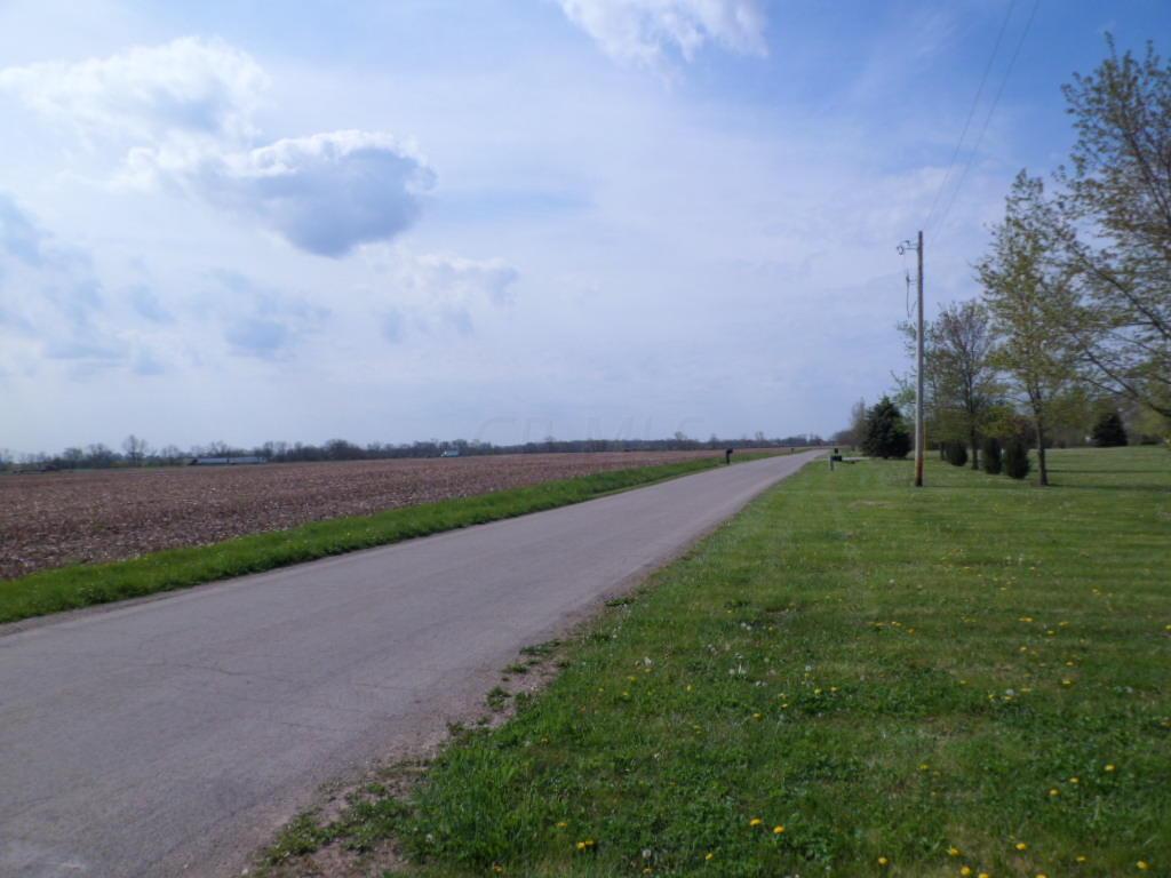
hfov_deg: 65.3
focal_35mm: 27
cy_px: 439
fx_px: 913
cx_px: 586
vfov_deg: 51.4
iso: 80
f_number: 9.2
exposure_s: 1/250
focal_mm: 4.9
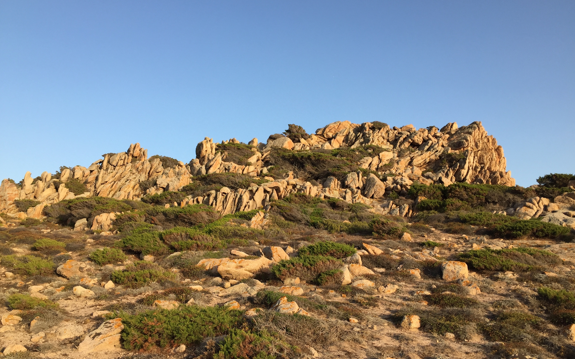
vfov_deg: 40.6
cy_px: 190
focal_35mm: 31
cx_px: 287
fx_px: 486
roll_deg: -1.7
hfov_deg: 61.2
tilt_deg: +9.1
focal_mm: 4.15
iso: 32
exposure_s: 1/775
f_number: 2.2
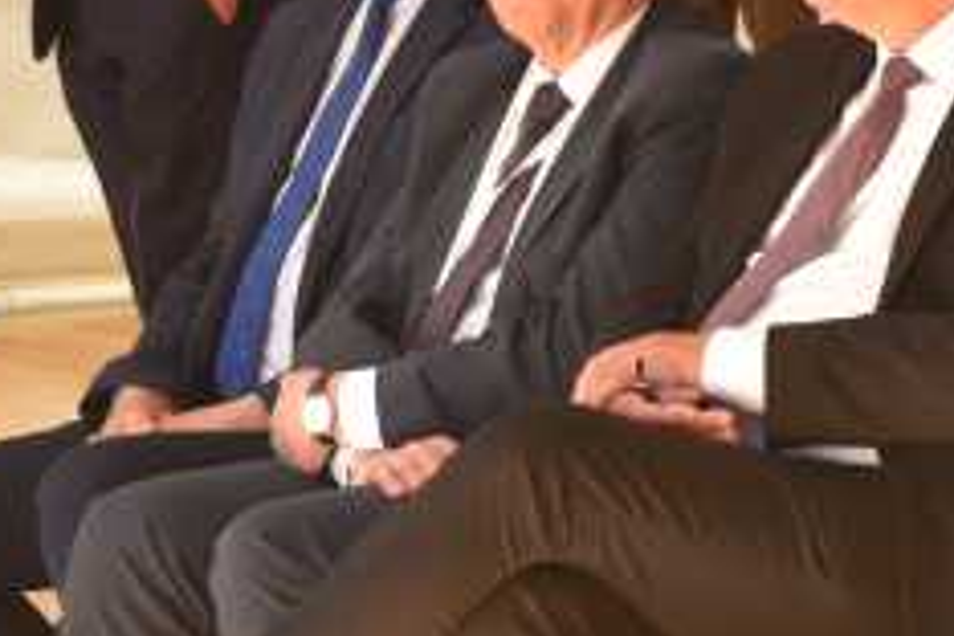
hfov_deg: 8.0
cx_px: 1786
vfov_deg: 5.5
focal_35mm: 248
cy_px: 147
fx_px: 6571
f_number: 7.1
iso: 400
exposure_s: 1/125
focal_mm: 58
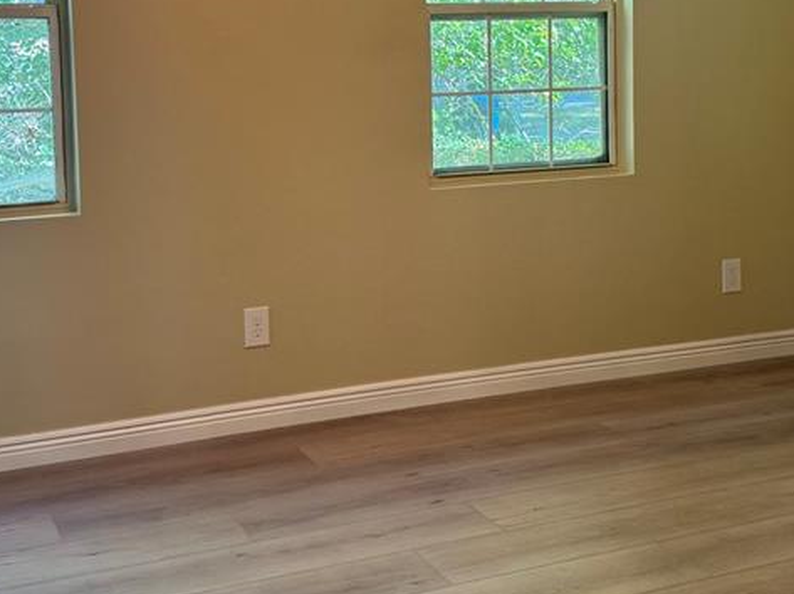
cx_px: 337
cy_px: 122
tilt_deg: -4.2
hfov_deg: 36.8
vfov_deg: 27.5
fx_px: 1192
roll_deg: +1.2
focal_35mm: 52
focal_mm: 6.76
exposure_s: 1/120
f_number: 1.78
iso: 125
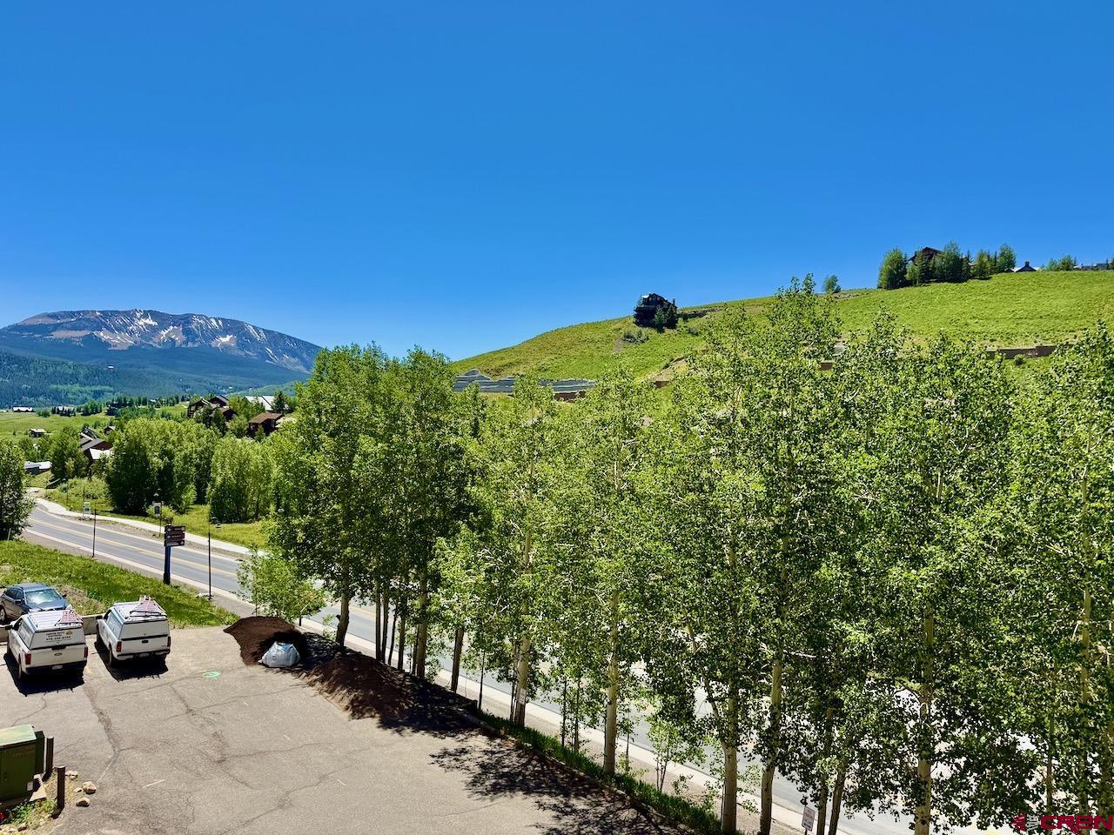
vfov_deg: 56.8
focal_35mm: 24
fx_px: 772
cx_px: 557
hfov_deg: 71.6
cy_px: 418
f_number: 1.78
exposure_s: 1/3425
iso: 80
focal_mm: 6.76
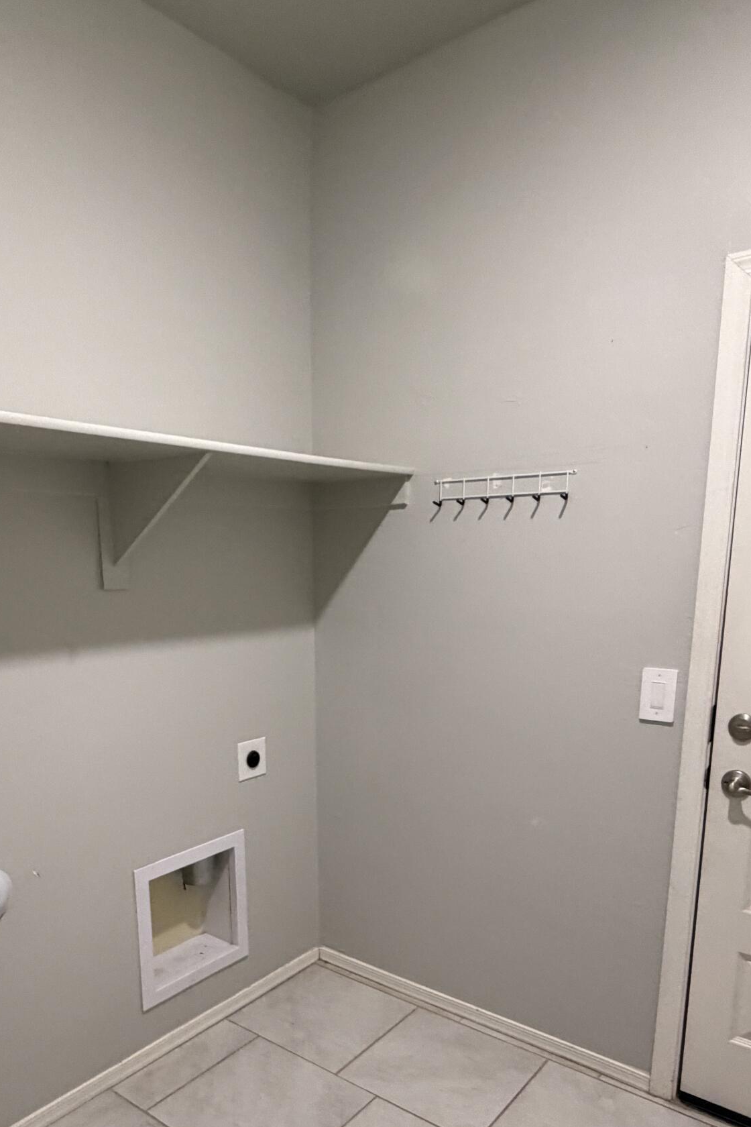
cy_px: 732
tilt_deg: -10.3
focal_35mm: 26
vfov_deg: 67.9
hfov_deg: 49.4
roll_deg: +2.0
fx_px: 814
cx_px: 321
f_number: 2.2
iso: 400
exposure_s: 1/60
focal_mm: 2.22
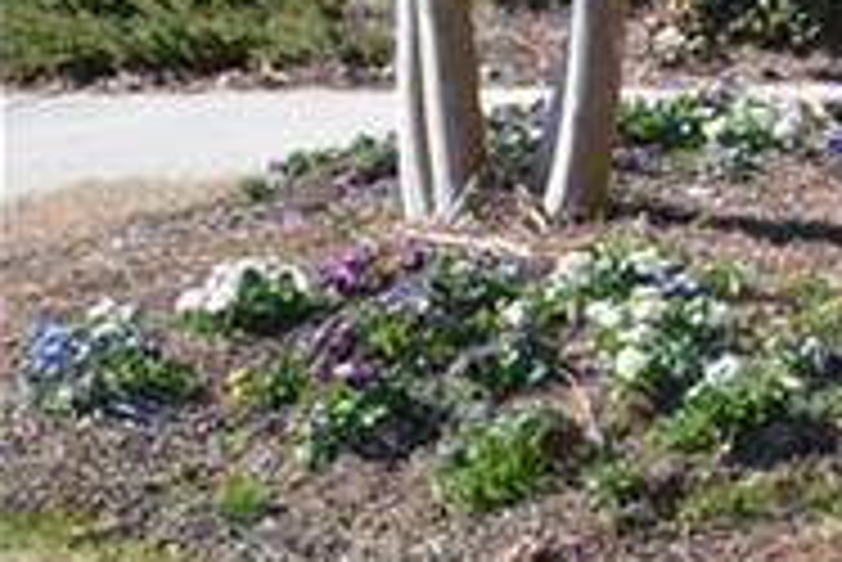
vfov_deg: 8.1
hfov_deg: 10.1
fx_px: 3839
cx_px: 2301
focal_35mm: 164
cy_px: -472
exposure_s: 1/125
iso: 100
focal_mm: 20
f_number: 5.6
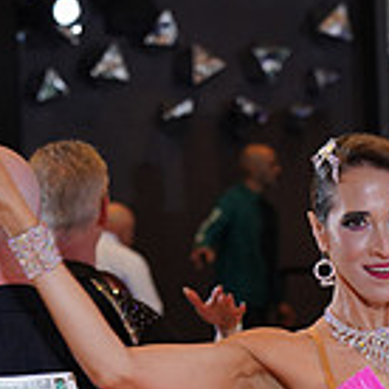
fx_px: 4780
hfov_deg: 4.7
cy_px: 668
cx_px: 233
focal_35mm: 376
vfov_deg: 4.6
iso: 1250
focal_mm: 105
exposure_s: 1/200
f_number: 5.6
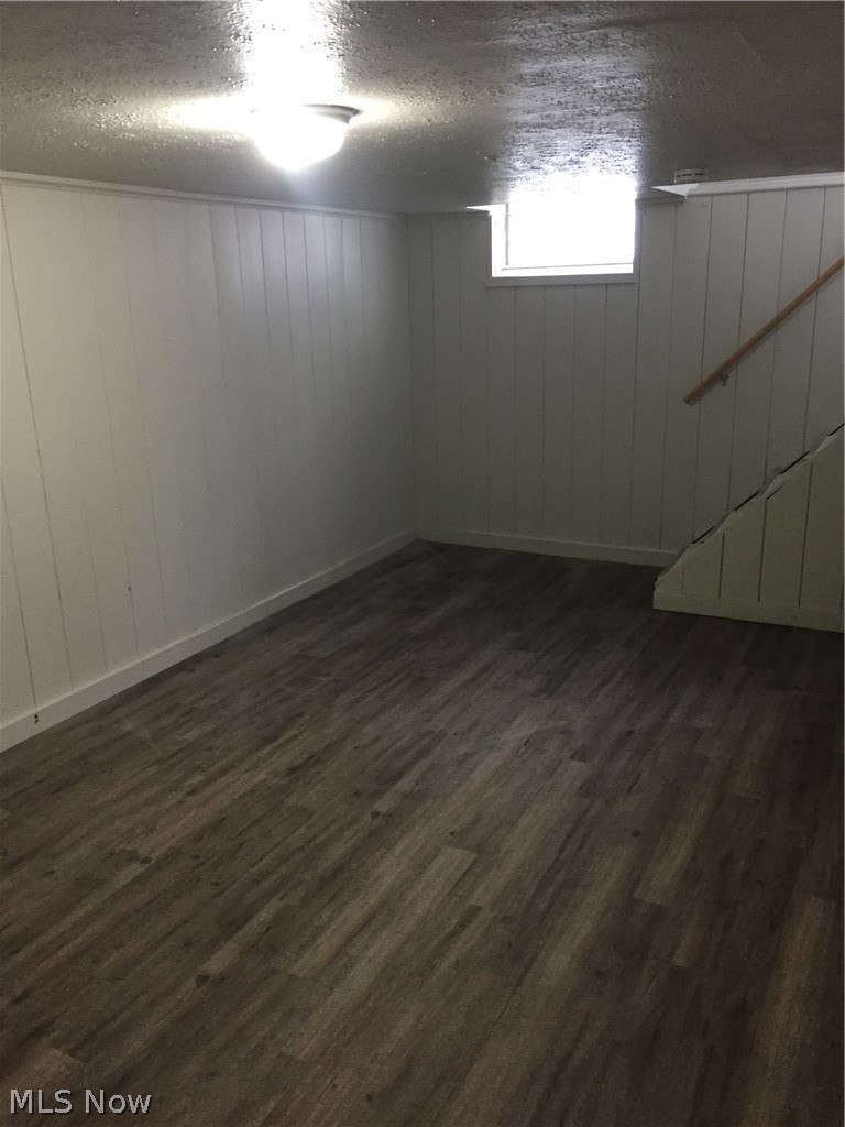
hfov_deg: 48.2
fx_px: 944
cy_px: 564
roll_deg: +1.7
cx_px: 422
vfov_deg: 61.7
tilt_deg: -15.8
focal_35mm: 29
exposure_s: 1/20
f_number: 2.2
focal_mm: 4.15
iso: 250
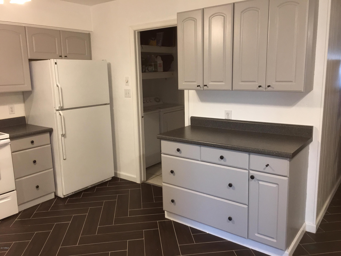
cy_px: 128
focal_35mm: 29
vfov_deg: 48.2
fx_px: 286
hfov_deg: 61.7
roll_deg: +1.1
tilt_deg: -10.1
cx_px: 170
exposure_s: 1/30
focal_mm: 4.15
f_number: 2.2
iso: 100
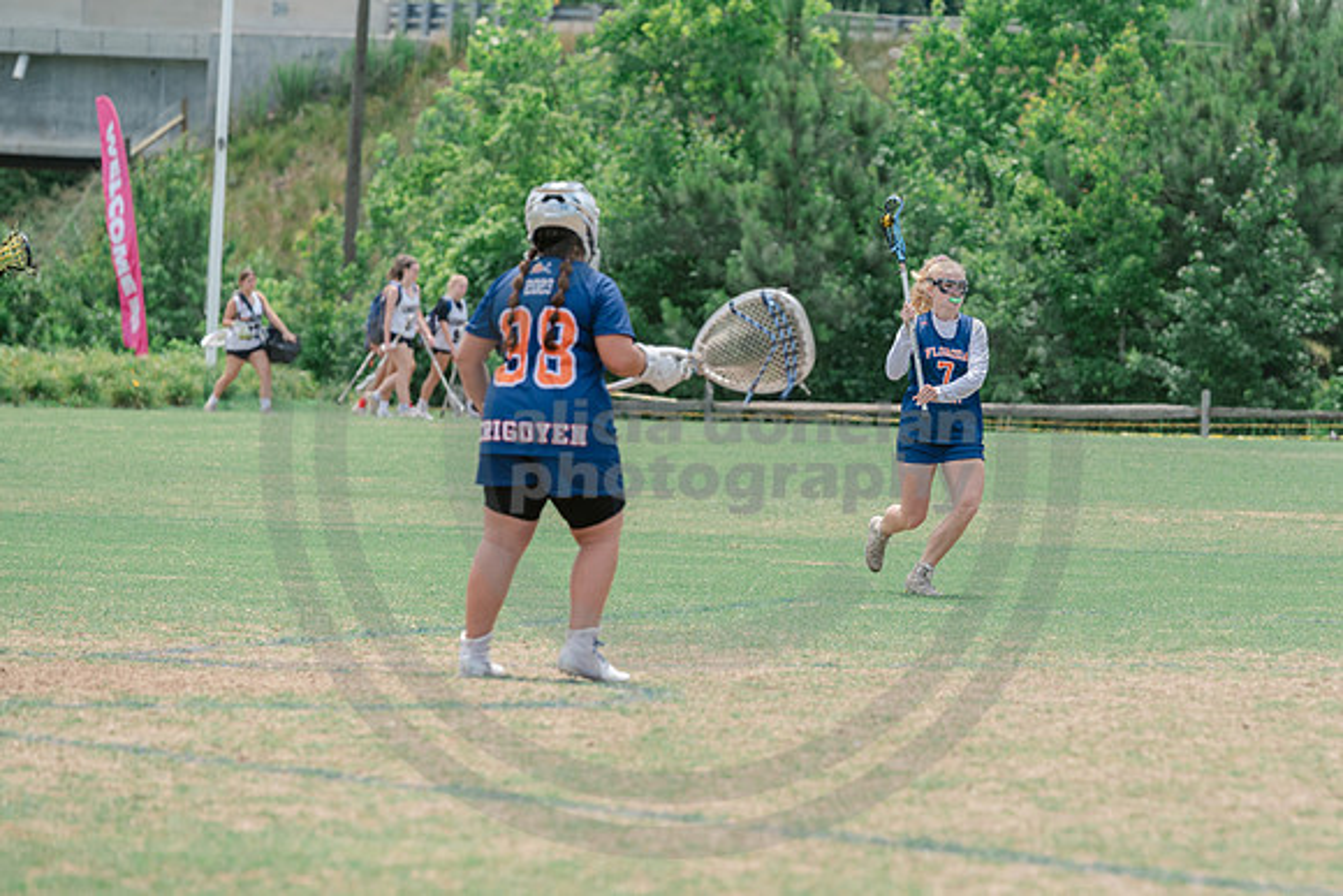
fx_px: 10308
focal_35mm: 276
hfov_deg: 7.4
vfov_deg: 5.0
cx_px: 928
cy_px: 451
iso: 250
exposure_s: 1/1250
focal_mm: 200
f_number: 4.5
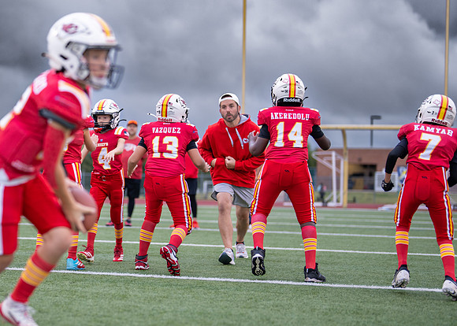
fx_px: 1121
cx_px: 114
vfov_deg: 16.5
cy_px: 151
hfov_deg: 22.8
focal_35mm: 86
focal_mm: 50
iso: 160
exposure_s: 1/800
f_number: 1.2
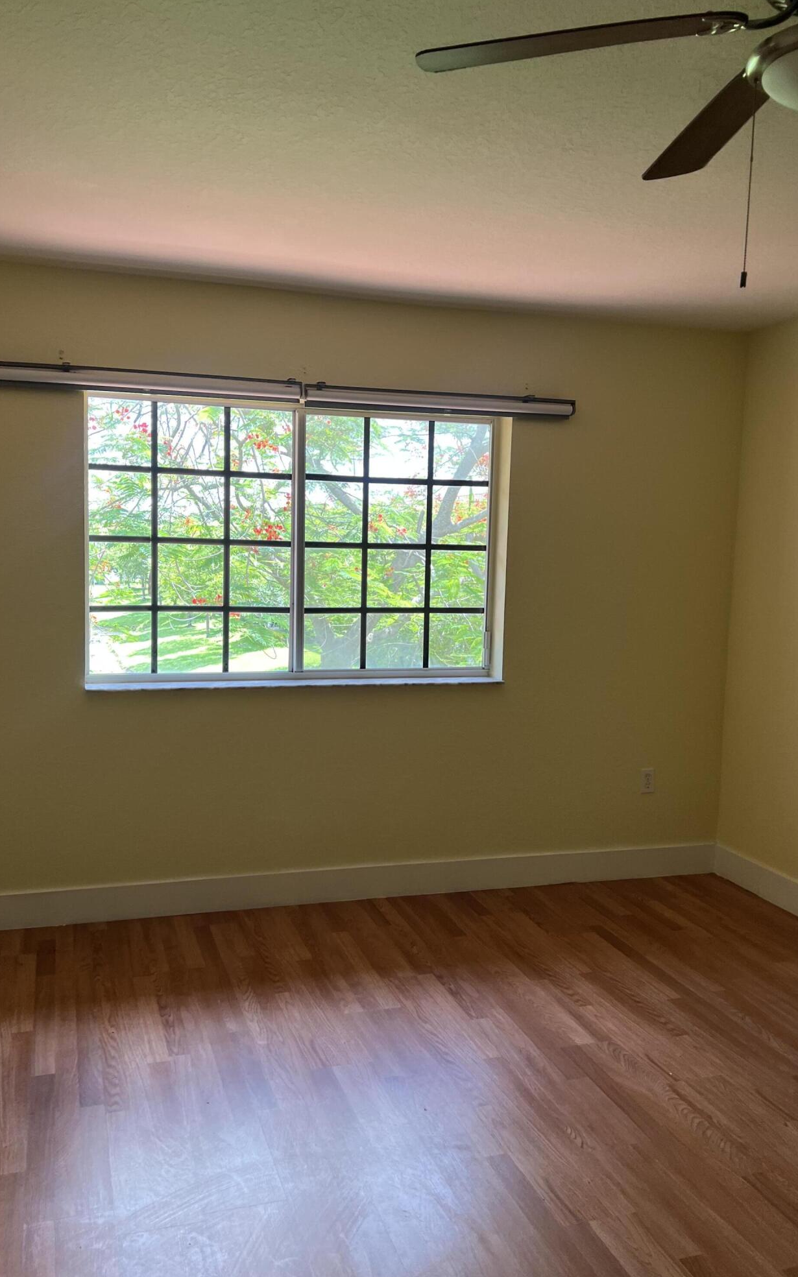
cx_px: 356
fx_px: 975
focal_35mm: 28
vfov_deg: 66.5
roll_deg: +0.5
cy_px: 634
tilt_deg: -2.5
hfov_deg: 44.5
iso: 80
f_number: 1.5
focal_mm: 5.7
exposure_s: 1/121
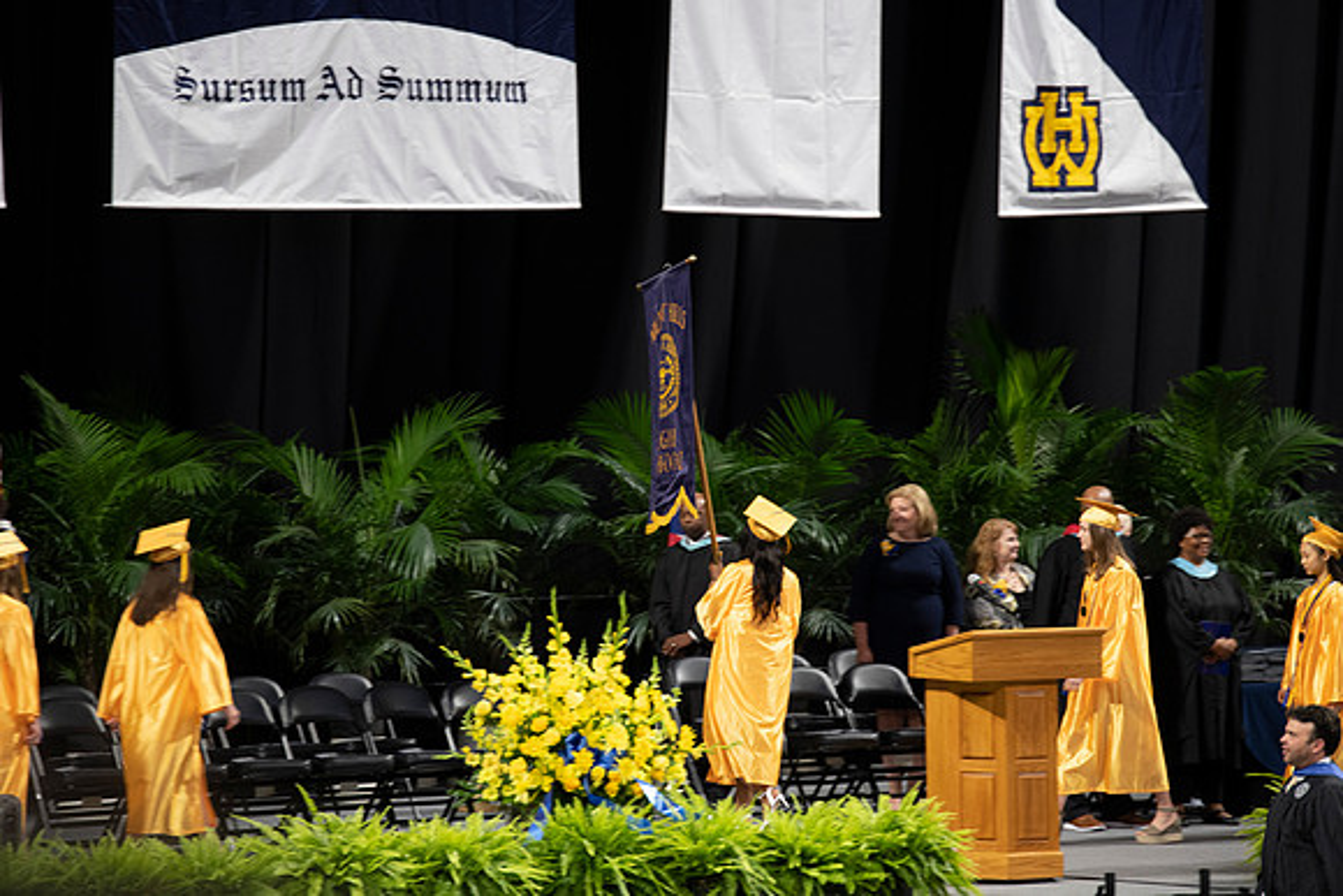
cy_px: 448
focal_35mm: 200
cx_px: 672
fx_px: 7463
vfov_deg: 6.9
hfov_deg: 10.3
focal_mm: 200
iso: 1000
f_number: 3.5
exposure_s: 1/100
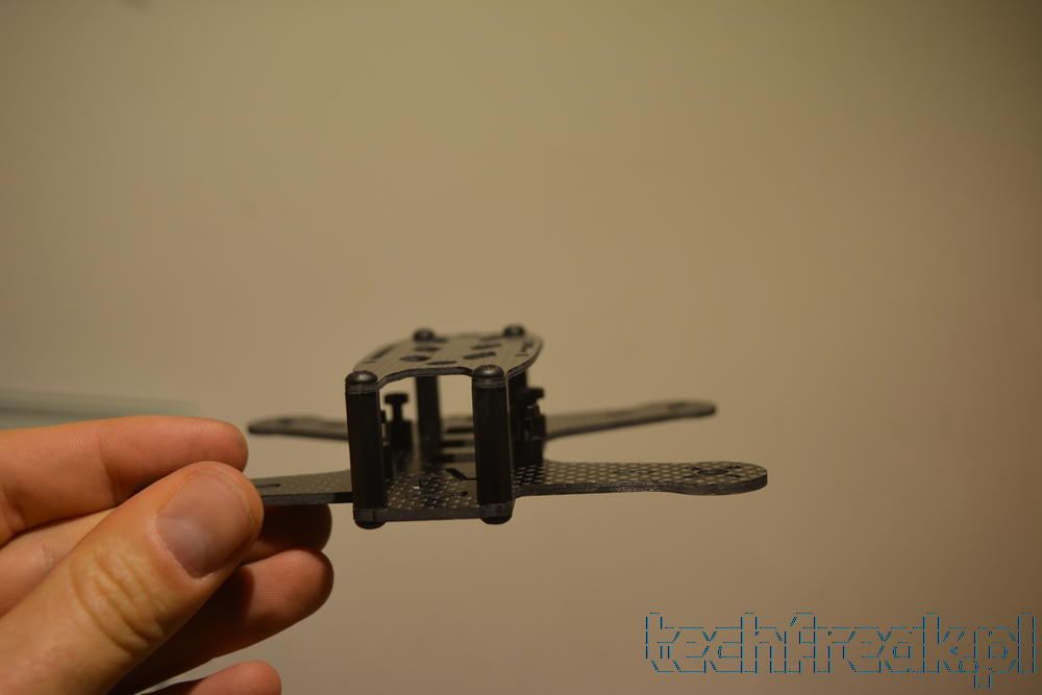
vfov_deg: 30.9
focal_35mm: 44
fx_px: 1259
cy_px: 348
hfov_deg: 45.0
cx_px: 521
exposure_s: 1/125
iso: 360
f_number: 5.6
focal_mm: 29
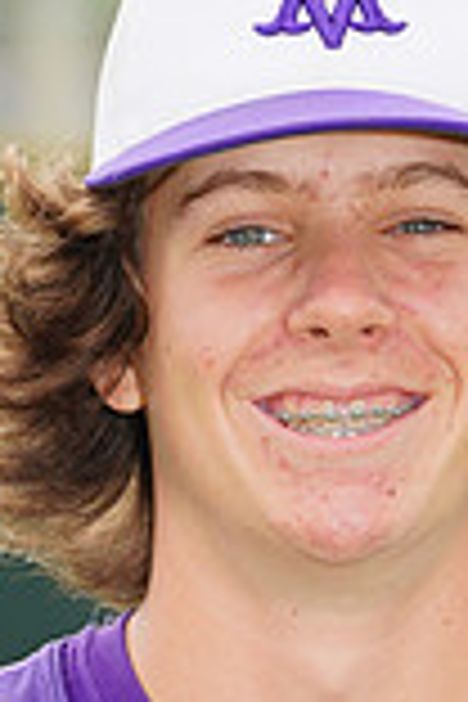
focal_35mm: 929
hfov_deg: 1.5
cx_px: 268
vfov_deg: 2.2
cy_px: 896
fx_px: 18114
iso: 200
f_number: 9
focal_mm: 250
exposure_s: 1/250
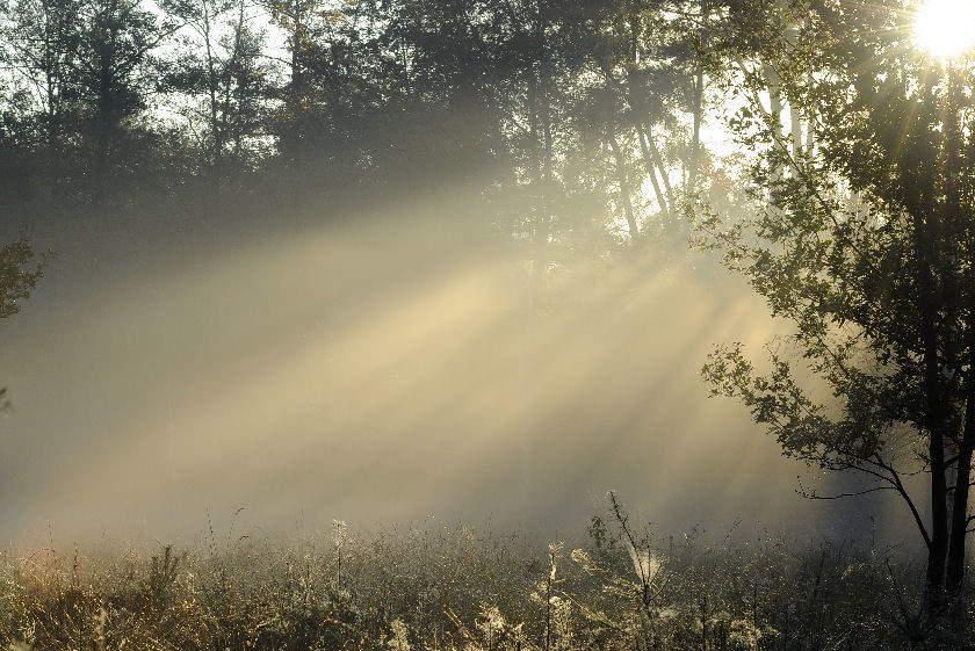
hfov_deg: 16.0
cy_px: 323
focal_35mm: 128
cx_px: 593
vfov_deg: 10.7
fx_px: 3468
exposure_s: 1/400
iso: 400
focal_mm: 70
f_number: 7.1
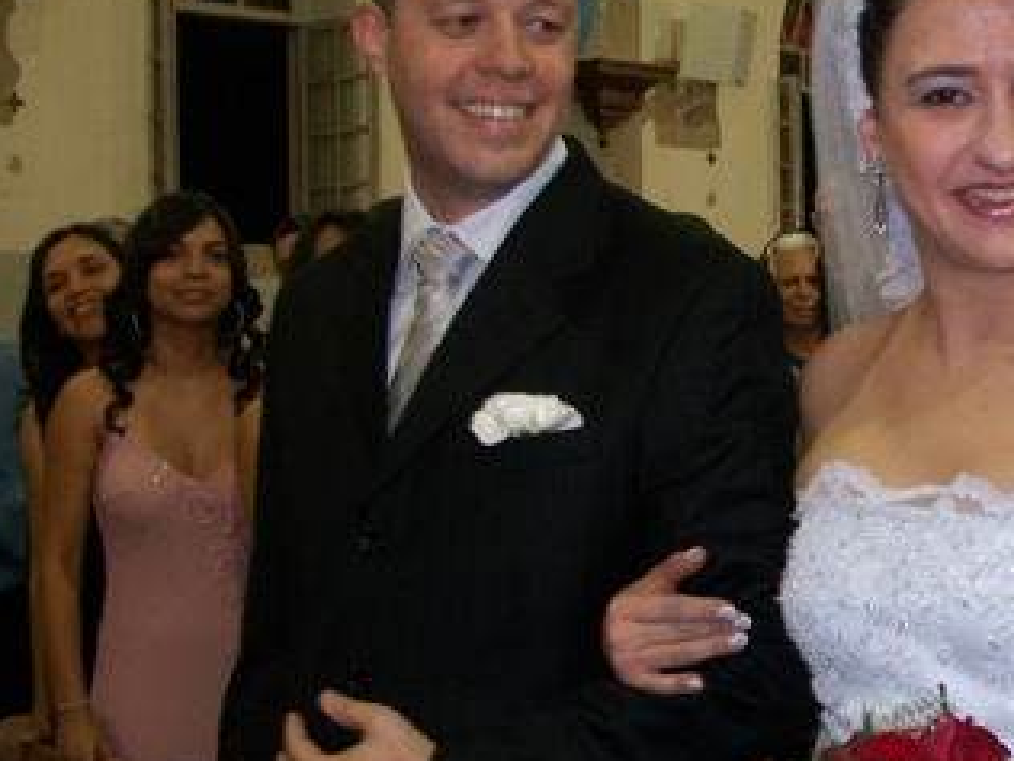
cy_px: 352
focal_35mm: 57
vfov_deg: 25.7
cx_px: 764
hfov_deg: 33.1
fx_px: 1670
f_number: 2.7
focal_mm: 6
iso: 80
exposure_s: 1/30
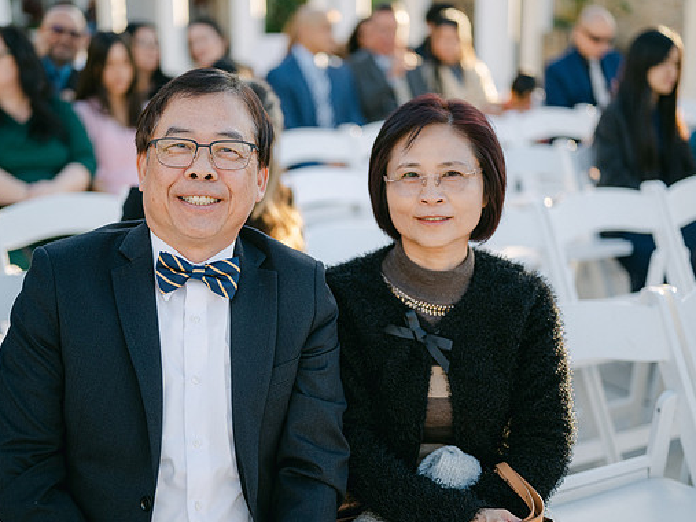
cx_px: 303
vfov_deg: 26.5
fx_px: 1106
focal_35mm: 55
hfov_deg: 34.9
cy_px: 260
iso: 500
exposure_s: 1/3200
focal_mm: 50
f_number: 1.8
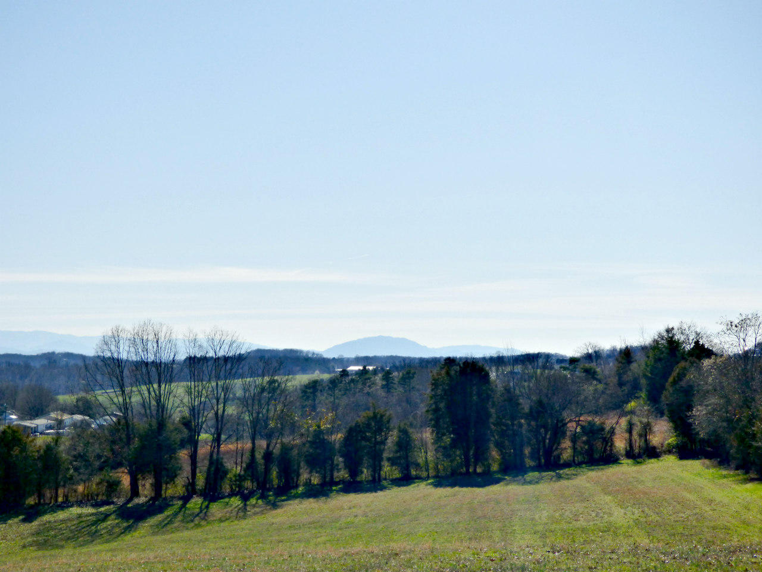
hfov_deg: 28.2
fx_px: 1519
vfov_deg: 21.3
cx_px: 381
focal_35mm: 69
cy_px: 286
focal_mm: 11.76
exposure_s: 1/2000
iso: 200
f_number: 4.2
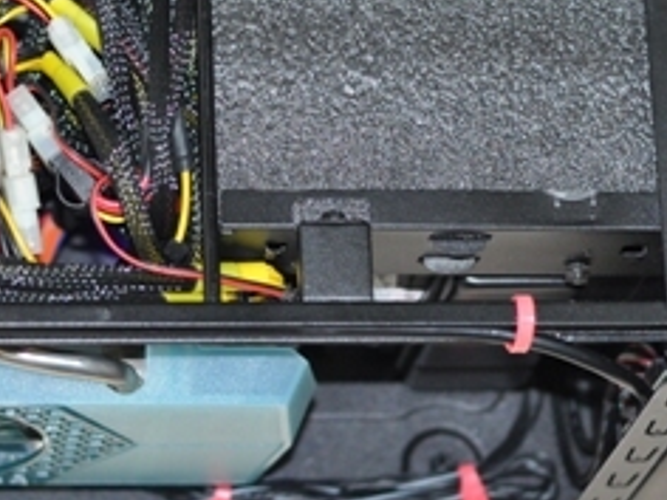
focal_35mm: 183
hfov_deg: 10.8
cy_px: 92
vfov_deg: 8.1
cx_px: 79
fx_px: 3526
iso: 800
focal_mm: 50
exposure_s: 1/60
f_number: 2.8
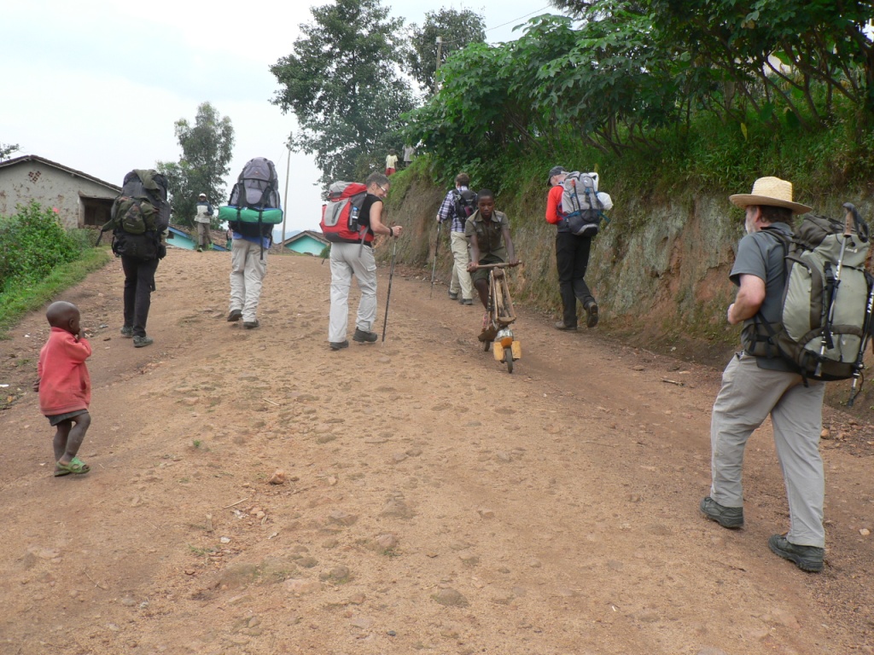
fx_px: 909
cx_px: 437
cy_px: 328
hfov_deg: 51.4
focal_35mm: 36
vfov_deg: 39.7
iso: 80
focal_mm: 6
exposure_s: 1/160
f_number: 4
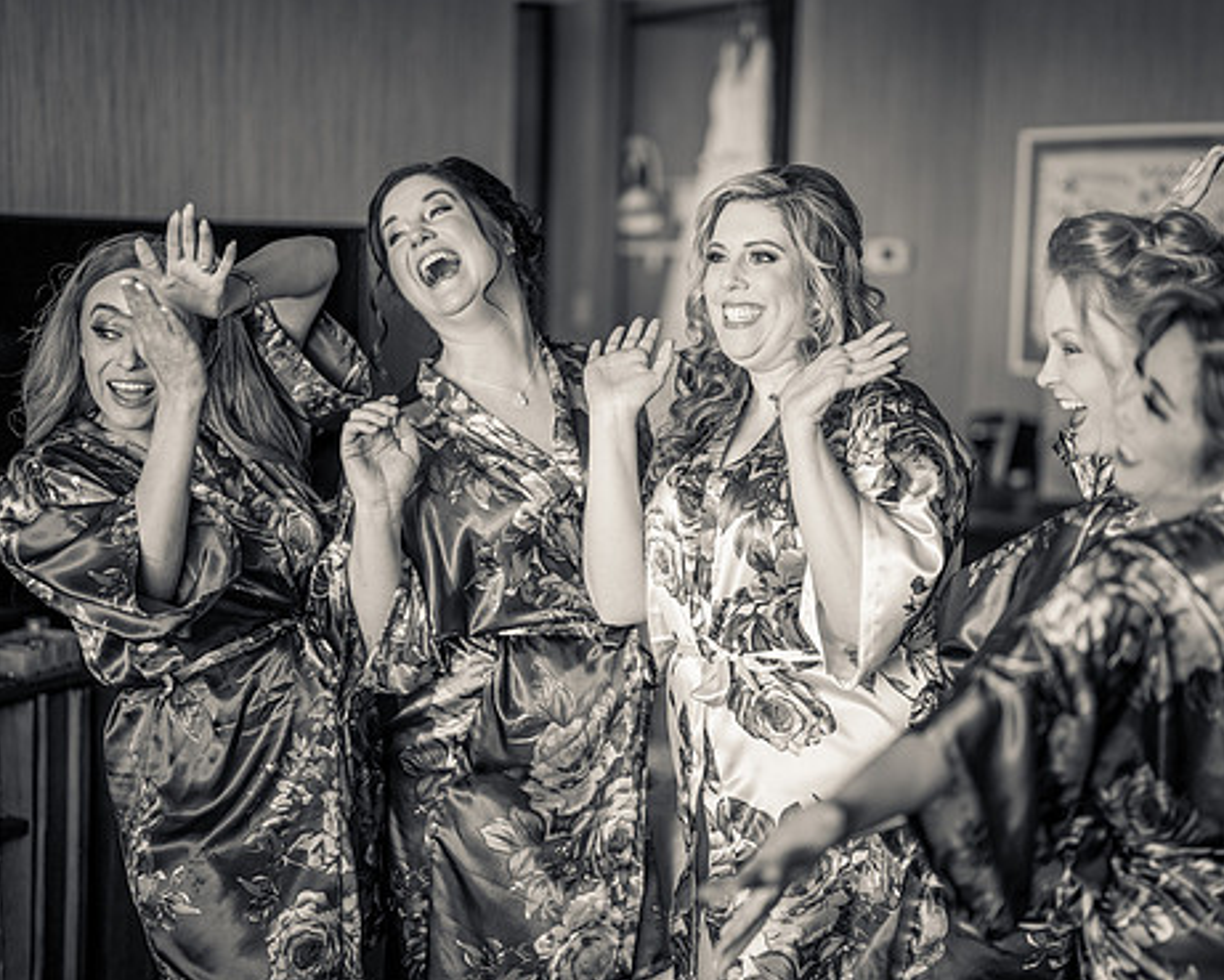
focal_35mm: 59
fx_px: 2138
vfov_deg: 25.8
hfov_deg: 31.8
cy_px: 506
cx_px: 746
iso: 250
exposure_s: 1/250
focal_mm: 50
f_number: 1.2
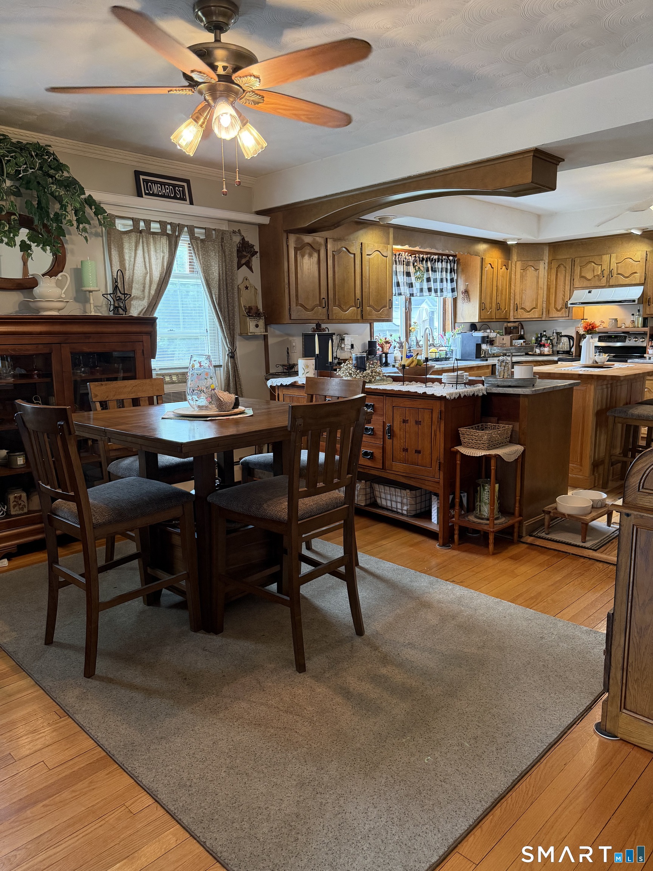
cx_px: 326
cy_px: 436
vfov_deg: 71.6
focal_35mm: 24
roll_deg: +1.2
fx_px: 604
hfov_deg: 56.8
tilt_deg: -9.8
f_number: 1.78
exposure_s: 1/60
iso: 320
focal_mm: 6.76
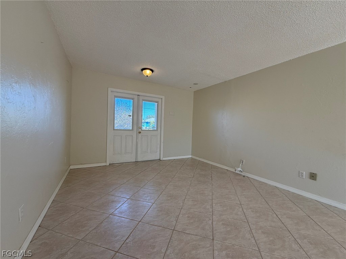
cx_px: 173
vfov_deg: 85.7
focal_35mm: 14
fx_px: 140
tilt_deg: -0.4
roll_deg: -1.4
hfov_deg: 102.1
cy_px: 130
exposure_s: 1/144
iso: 64
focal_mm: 2.22
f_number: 2.2
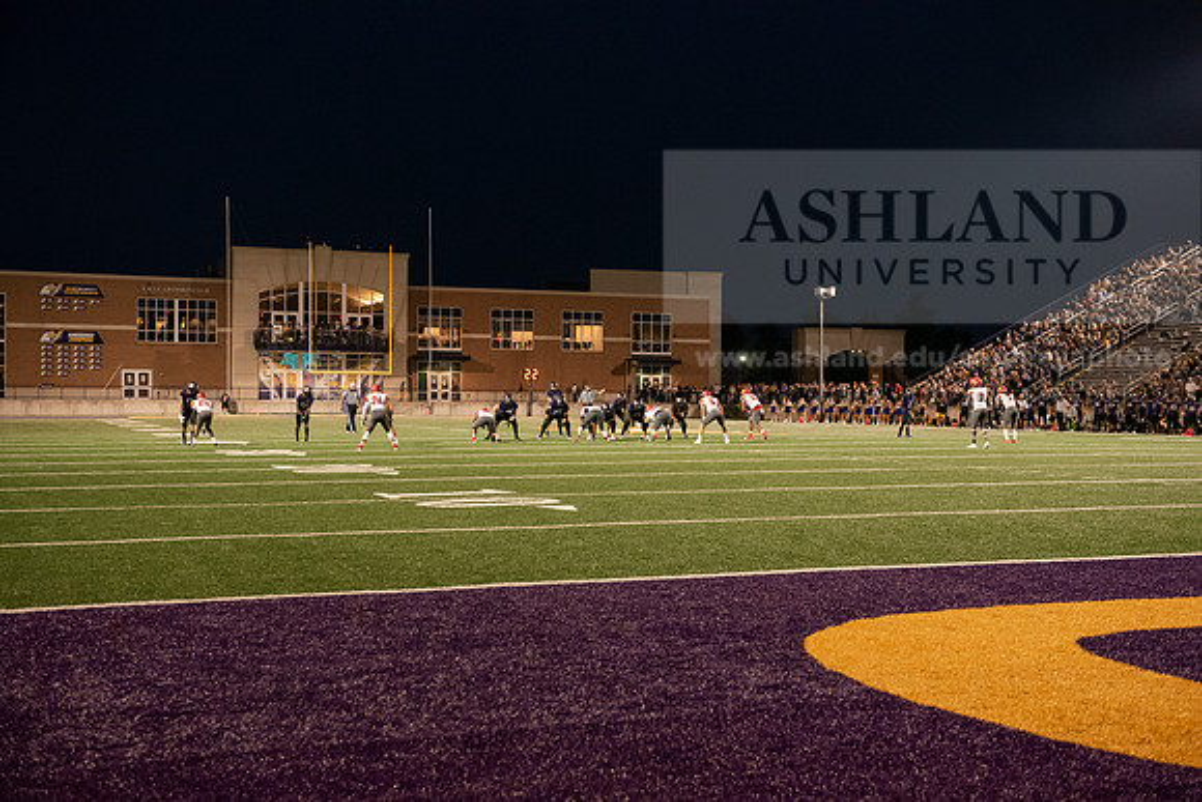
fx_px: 1603
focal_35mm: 48
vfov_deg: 28.1
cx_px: 601
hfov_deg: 41.1
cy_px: 401
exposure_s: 1/320
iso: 6400
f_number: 4.5
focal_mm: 48
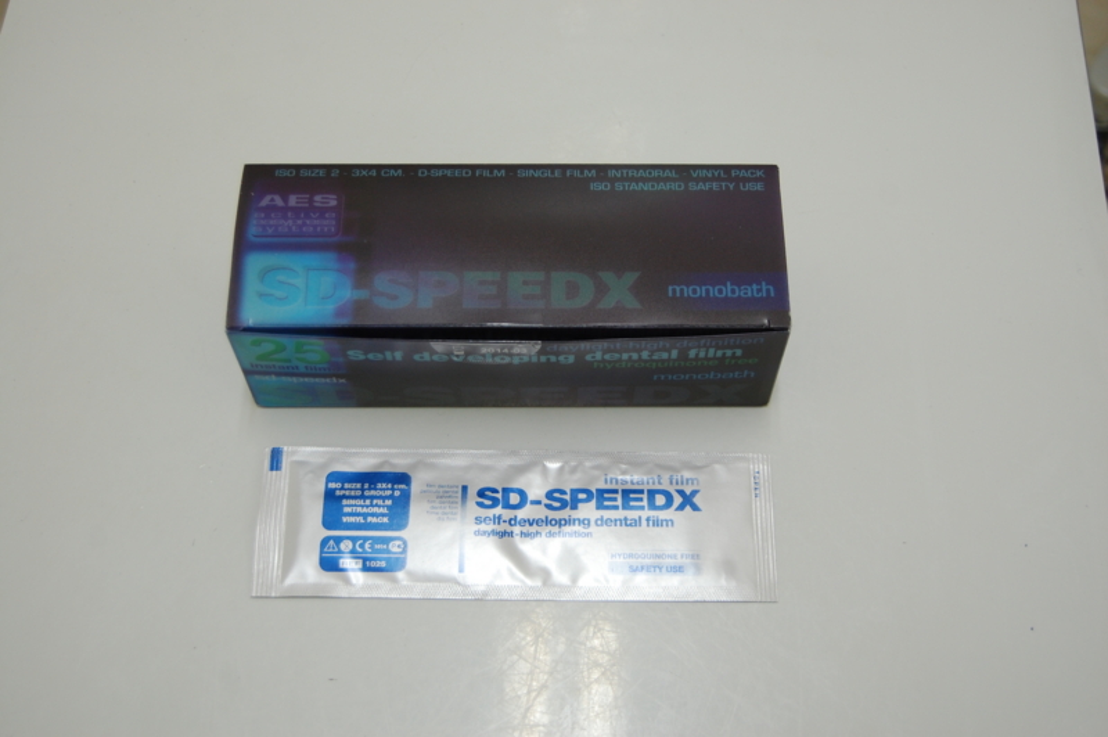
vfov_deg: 28.0
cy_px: 368
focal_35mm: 48
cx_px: 554
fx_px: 1476
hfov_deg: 41.1
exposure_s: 1/60
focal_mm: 32
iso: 400
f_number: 4.5
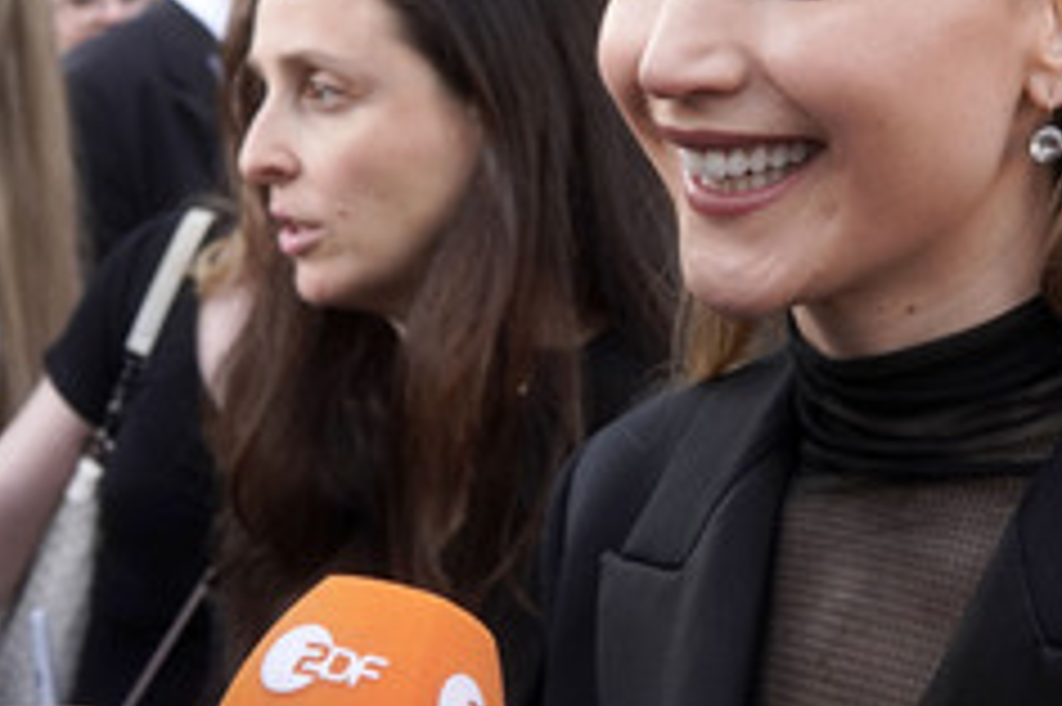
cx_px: 596
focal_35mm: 86
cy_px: 211
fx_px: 2535
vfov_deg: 15.8
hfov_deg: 23.6
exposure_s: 1/500
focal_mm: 30
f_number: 5
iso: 640
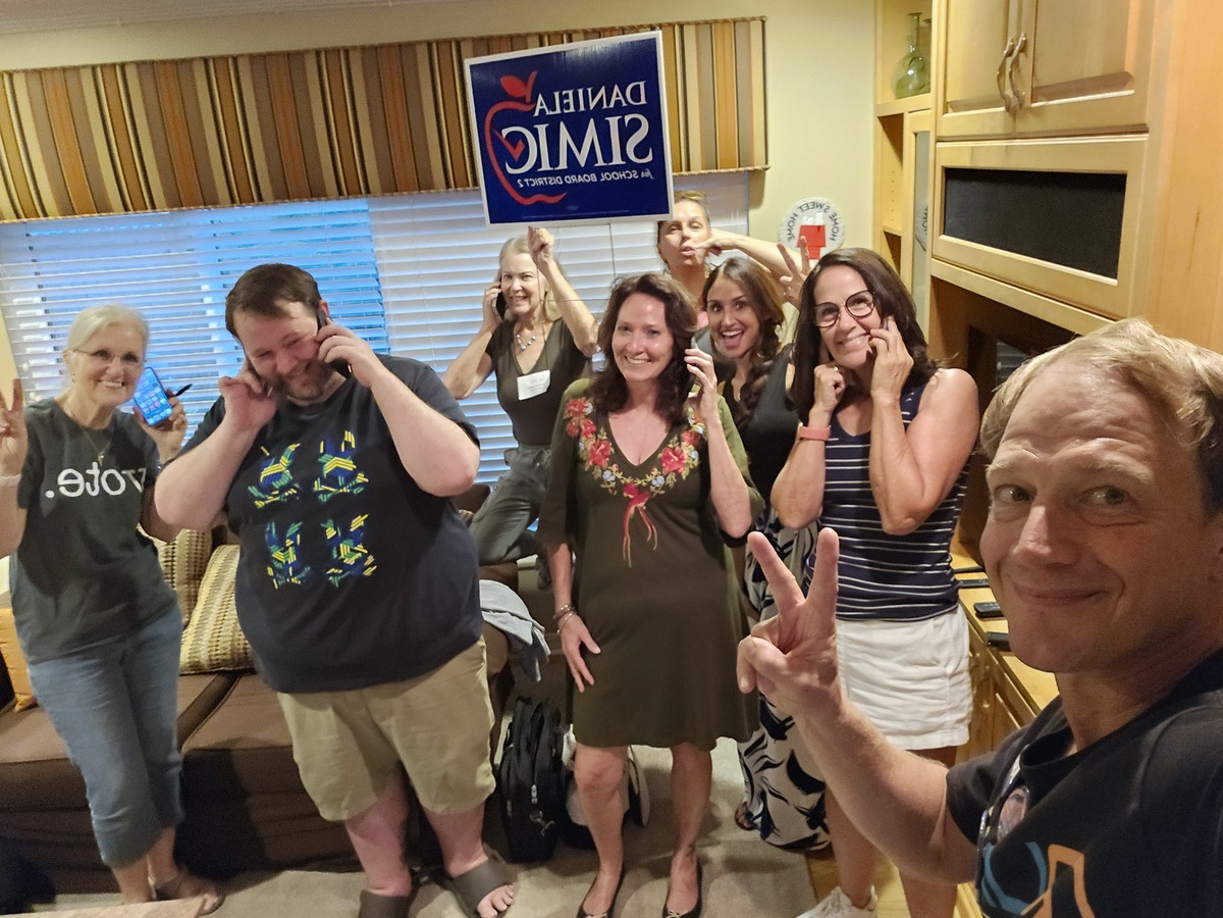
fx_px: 883
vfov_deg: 54.9
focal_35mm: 25
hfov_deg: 69.4
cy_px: 459
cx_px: 612
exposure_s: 1/24
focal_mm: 3.3
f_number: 2.2
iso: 1000
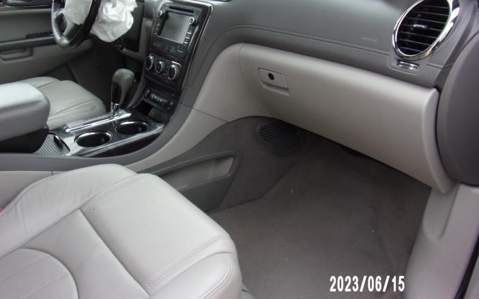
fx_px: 379
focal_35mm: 29
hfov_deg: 64.4
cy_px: 125
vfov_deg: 43.0
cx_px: 212
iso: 80
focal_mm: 4.3
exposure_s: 1/150
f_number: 3.3
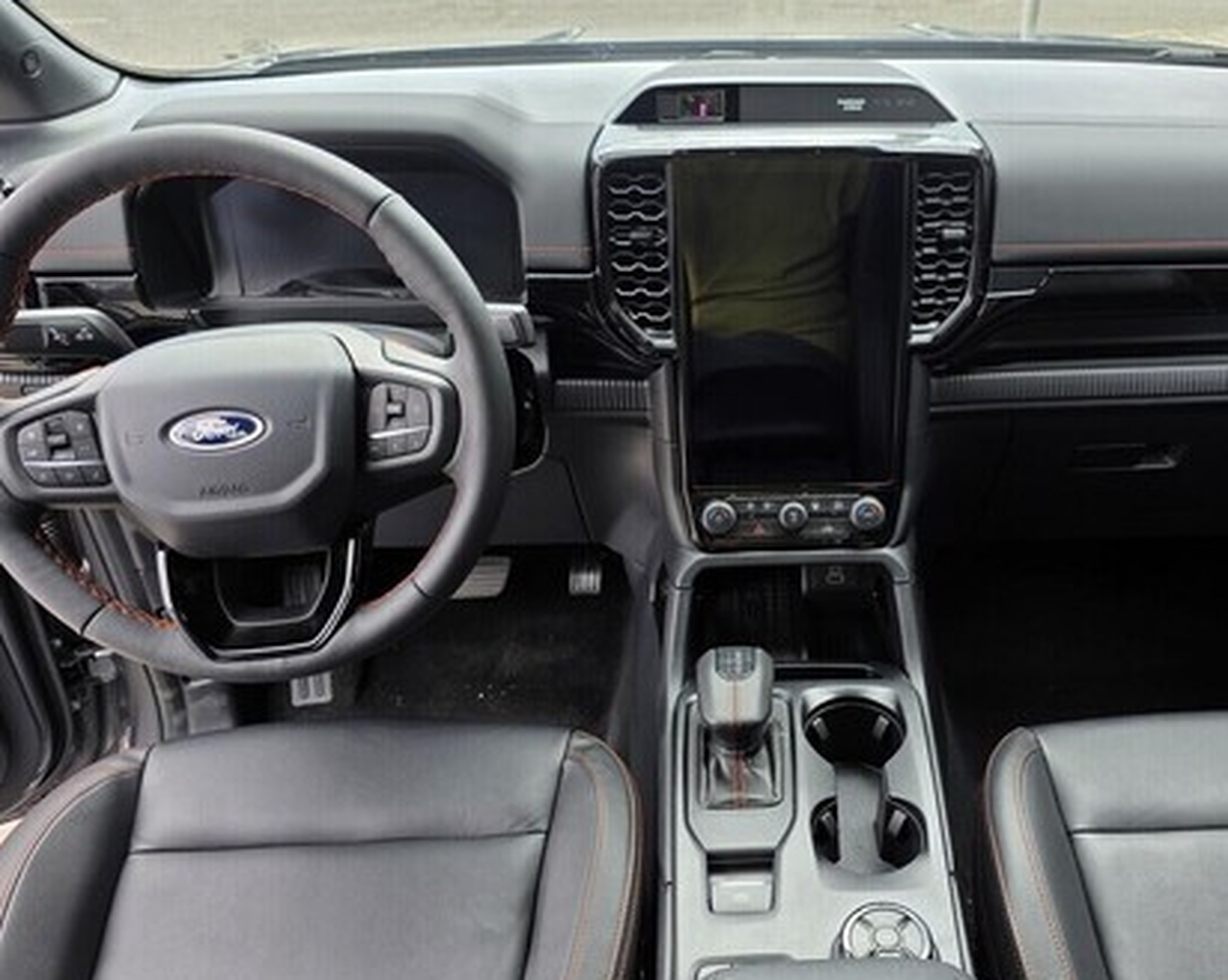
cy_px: 511
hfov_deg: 58.0
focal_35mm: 30
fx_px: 1090
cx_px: 772
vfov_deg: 48.4
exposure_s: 1/54
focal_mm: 6.3
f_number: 1.7
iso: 16
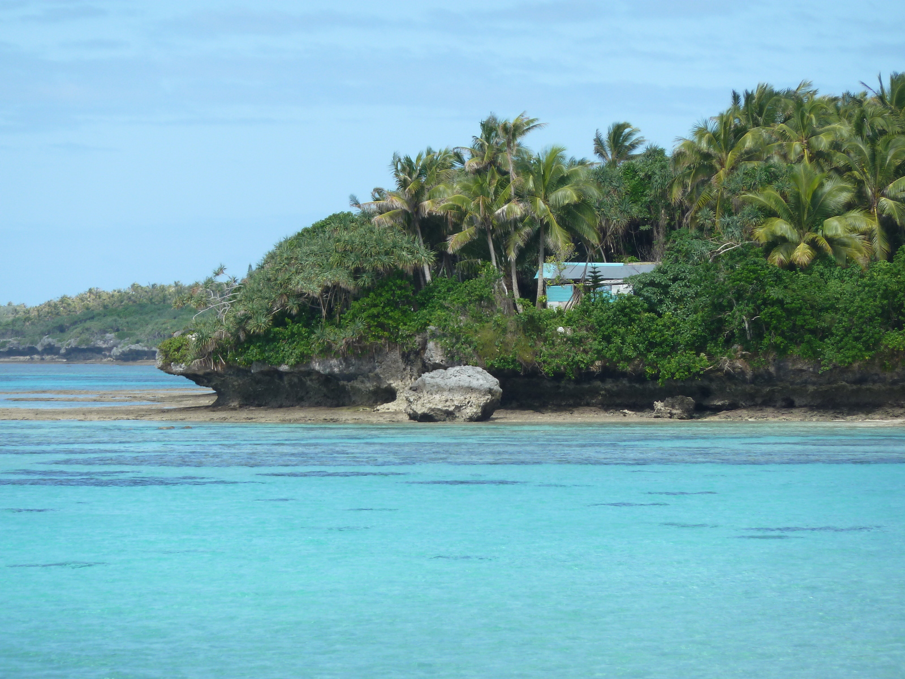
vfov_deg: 6.1
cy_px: 340
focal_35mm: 242
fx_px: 6327
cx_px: 452
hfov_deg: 8.2
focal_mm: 39.7
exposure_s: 1/400
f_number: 4.7
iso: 80
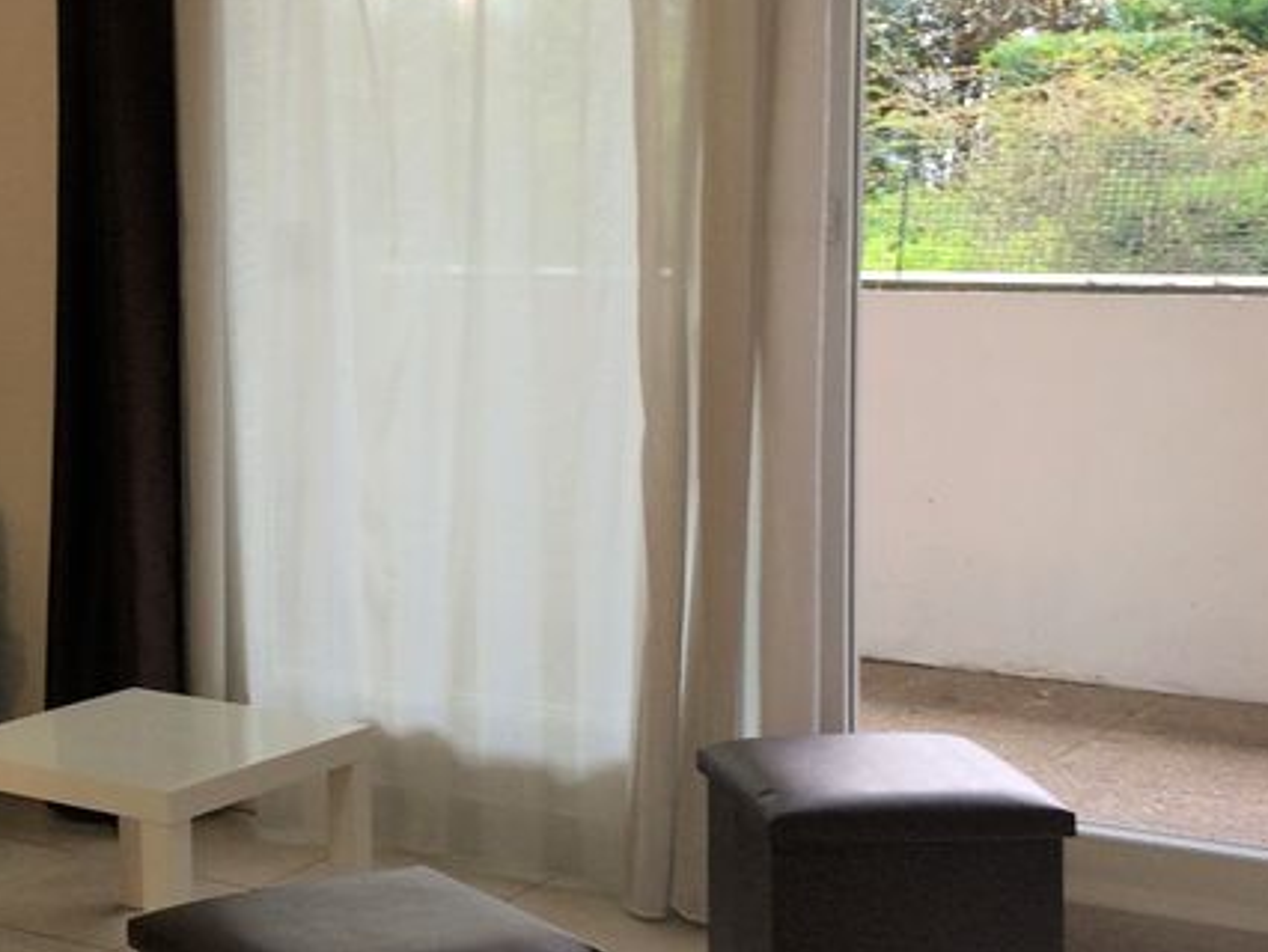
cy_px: 428
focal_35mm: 68
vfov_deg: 21.6
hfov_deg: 27.8
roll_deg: +2.7
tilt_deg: -6.2
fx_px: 2492
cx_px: 202
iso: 50
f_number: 2.2
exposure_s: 1/50
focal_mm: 4.15
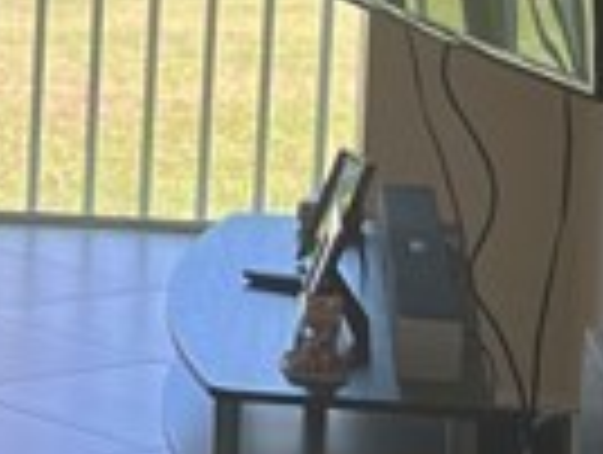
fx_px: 3455
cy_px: 27
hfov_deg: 9.0
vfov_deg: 7.5
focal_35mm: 198
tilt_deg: -7.7
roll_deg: +0.5
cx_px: -860
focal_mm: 5.1
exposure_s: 1/120
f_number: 1.6
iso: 40
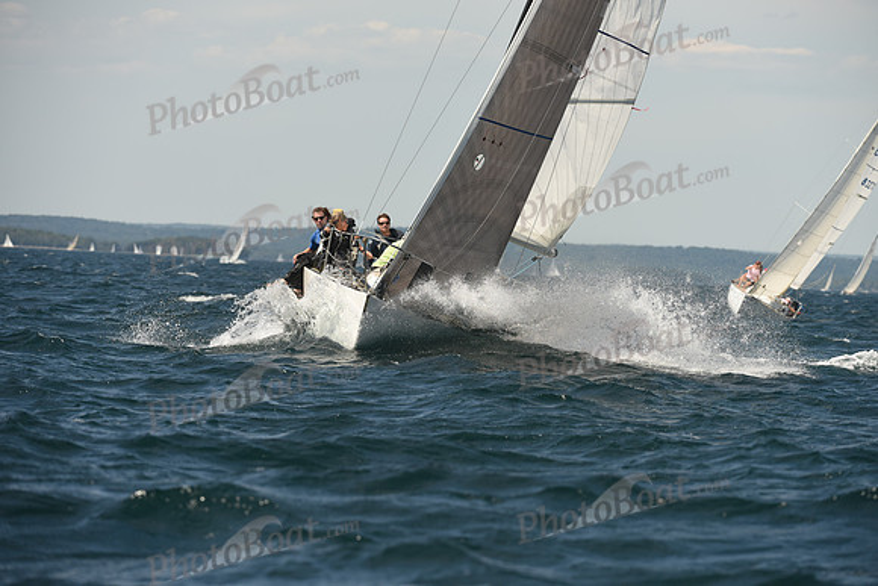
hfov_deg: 7.4
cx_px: 439
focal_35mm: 280
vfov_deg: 4.9
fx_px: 6830
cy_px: 293
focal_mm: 280
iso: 250
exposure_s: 1/1000
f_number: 6.3
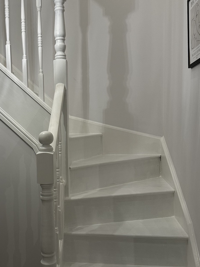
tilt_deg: -2.5
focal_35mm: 39
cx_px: 64
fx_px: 301
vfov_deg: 47.8
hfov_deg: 36.4
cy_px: 143
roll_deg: +0.1
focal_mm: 6.86
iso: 200
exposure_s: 1/50
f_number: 1.78
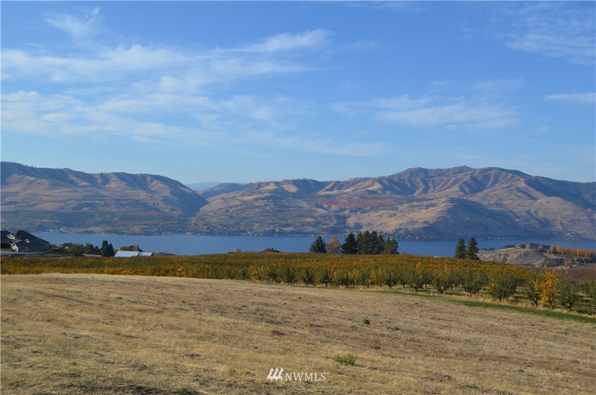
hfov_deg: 49.6
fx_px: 644
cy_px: 198
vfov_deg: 34.1
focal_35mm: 39
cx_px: 298
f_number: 8
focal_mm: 26
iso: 100
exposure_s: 1/250
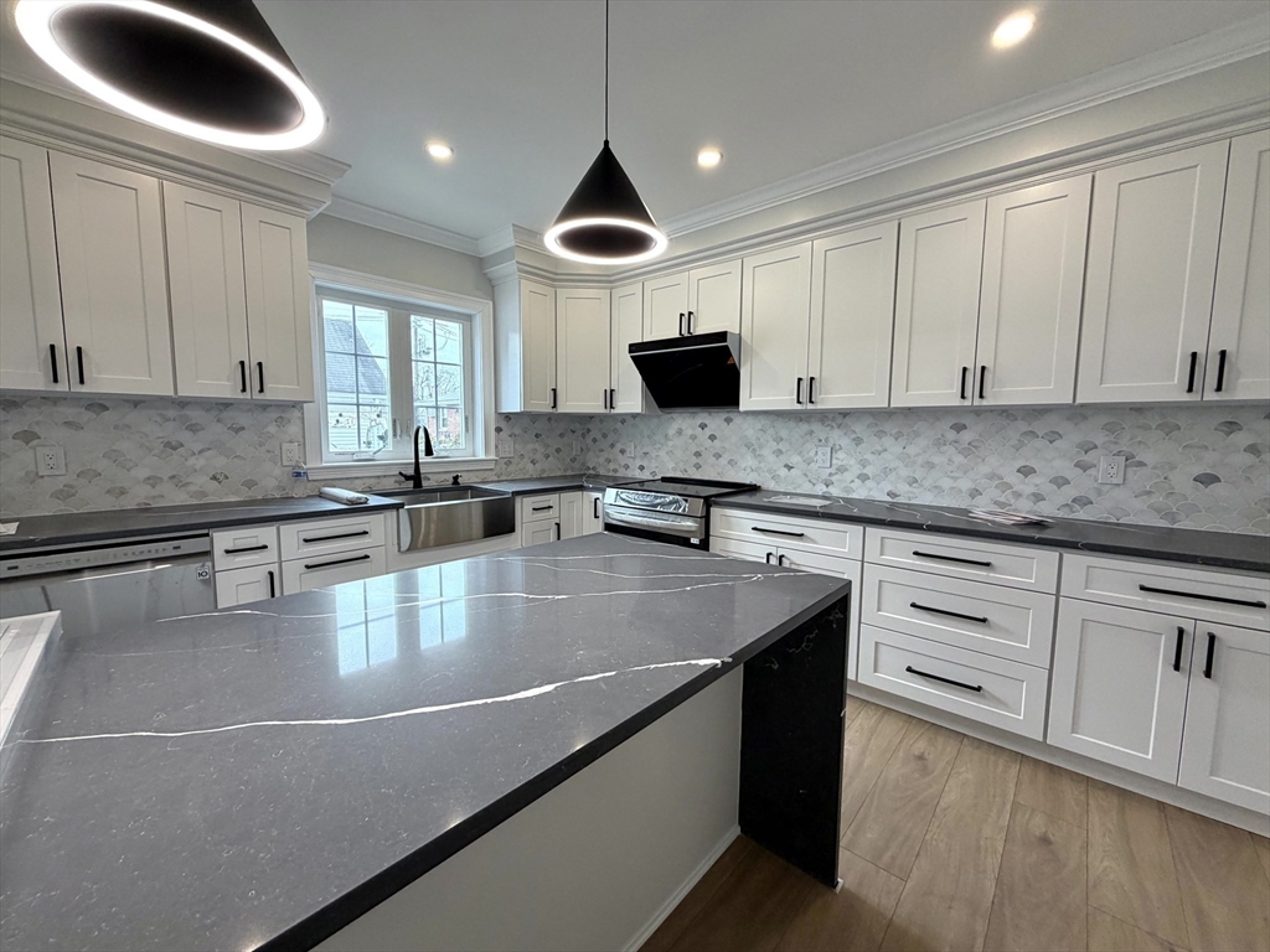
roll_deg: +0.1
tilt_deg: -5.4
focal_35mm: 14
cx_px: 635
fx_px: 514
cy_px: 476
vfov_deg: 85.7
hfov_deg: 102.1
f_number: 2.2
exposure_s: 1/120
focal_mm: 2.22
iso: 100
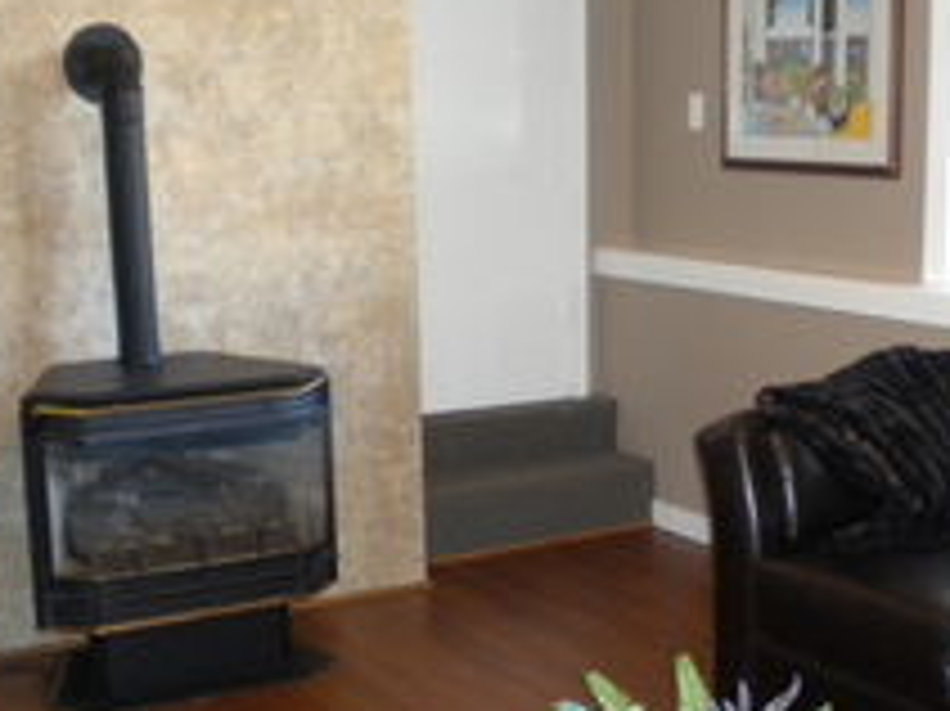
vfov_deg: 23.9
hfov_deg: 31.5
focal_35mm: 61
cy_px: 454
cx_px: 617
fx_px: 1673
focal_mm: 6.3
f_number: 3.1
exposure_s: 1/30
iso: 400
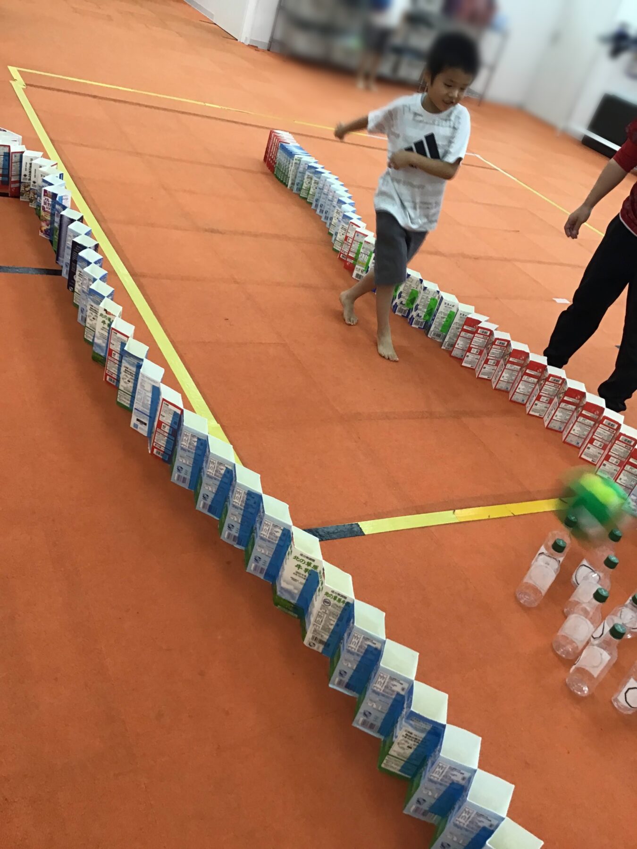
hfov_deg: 45.4
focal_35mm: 31
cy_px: 424
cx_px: 318
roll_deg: -19.9
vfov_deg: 58.4
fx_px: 761
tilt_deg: -33.2
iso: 64
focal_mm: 3.3
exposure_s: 1/33
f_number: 2.4
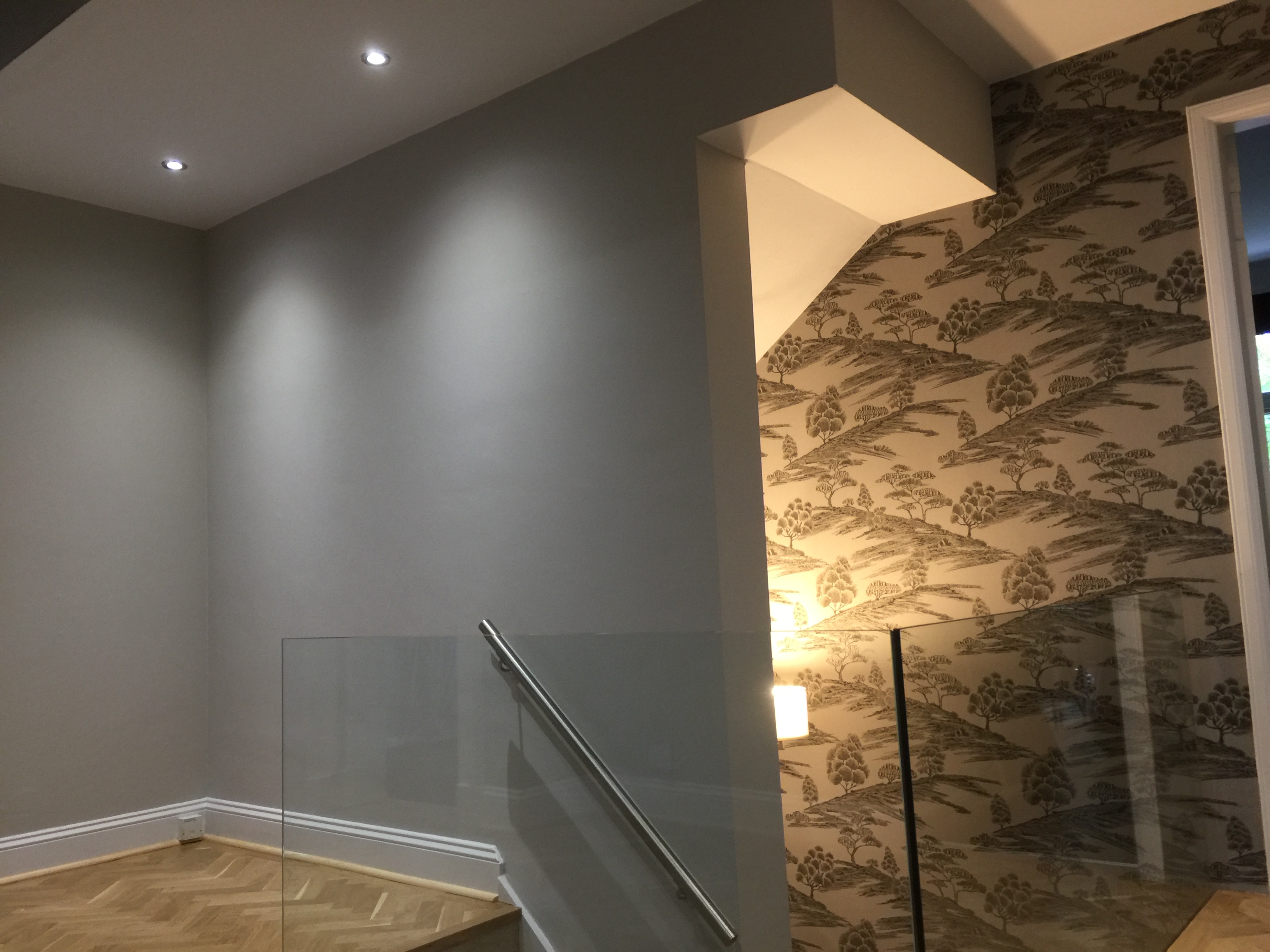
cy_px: 476
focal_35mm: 29
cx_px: 635
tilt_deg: +5.1
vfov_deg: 48.2
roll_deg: +1.3
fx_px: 1064
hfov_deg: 61.7
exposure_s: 1/17
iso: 50
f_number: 2.2
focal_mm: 4.15
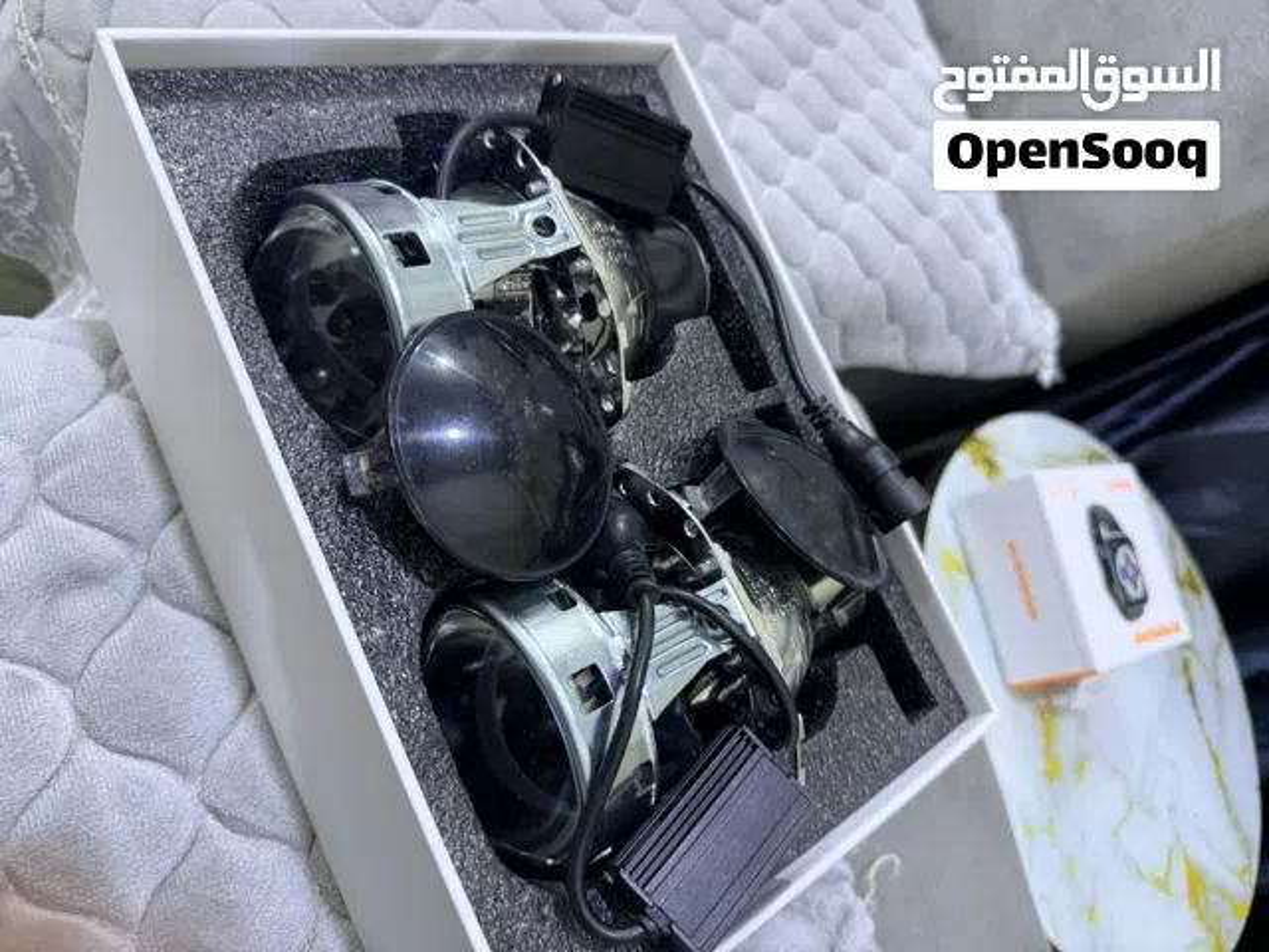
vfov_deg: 56.8
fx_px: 880
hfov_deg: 71.6
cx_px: 634
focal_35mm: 24
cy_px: 476
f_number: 1.78
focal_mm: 6.76
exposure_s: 1/60
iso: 250
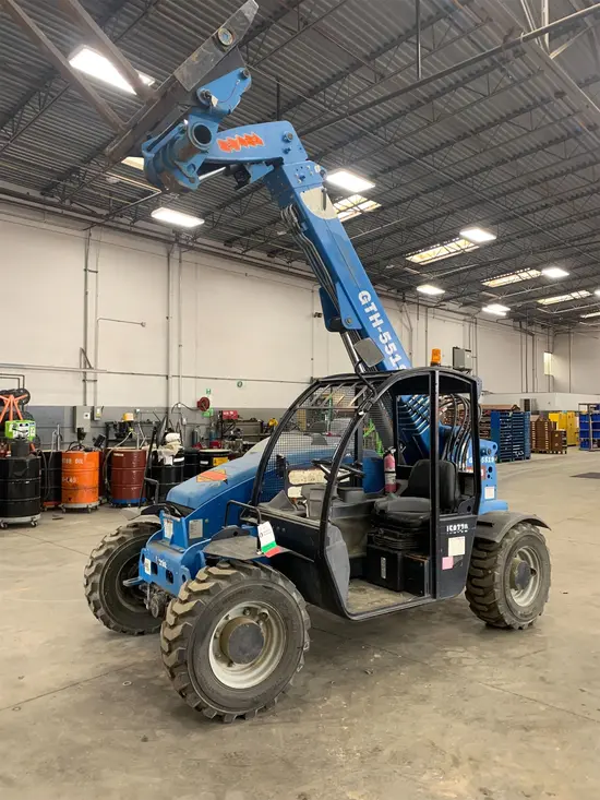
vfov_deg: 67.3
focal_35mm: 26
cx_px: 300
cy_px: 400
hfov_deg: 53.1
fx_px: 601
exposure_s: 1/60
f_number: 1.8
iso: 160
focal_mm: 4.25
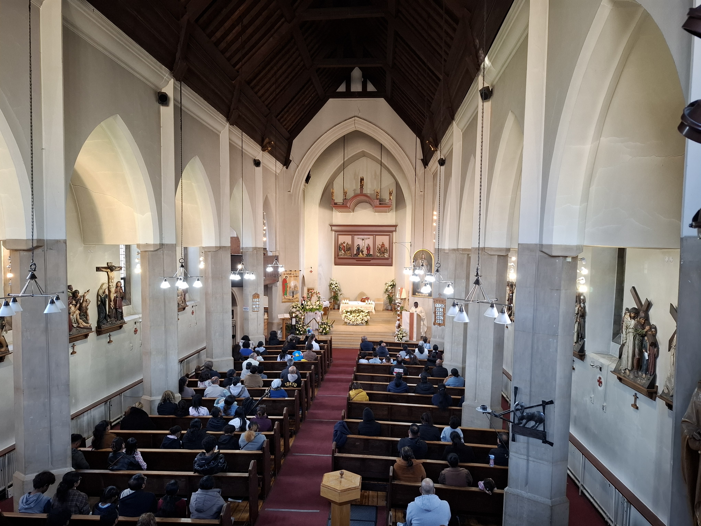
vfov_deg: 58.9
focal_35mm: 23
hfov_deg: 73.9
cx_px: 350
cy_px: 263
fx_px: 466
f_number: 1.8
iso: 320
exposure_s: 1/50
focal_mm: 5.54
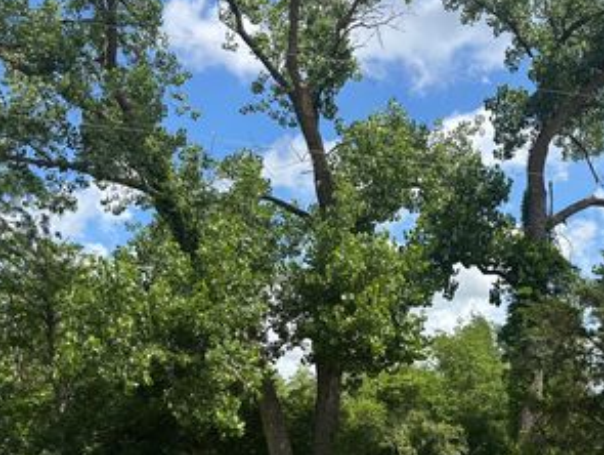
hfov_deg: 42.8
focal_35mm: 44
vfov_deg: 32.4
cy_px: 335
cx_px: 344
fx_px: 769
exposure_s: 1/2639
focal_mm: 5.96
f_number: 1.6
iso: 50
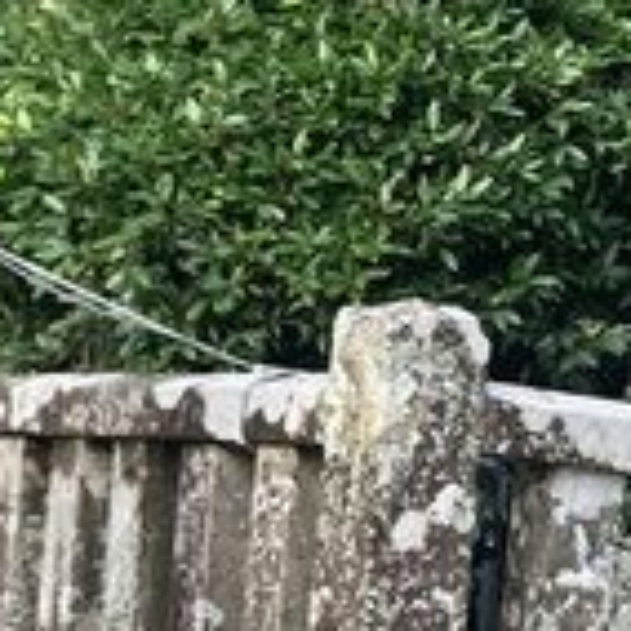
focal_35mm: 142
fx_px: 2929
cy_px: 464
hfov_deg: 12.2
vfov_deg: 12.3
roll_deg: -4.9
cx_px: 611
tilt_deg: +2.3
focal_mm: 3.99
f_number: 1.8
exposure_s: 1/121
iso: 40
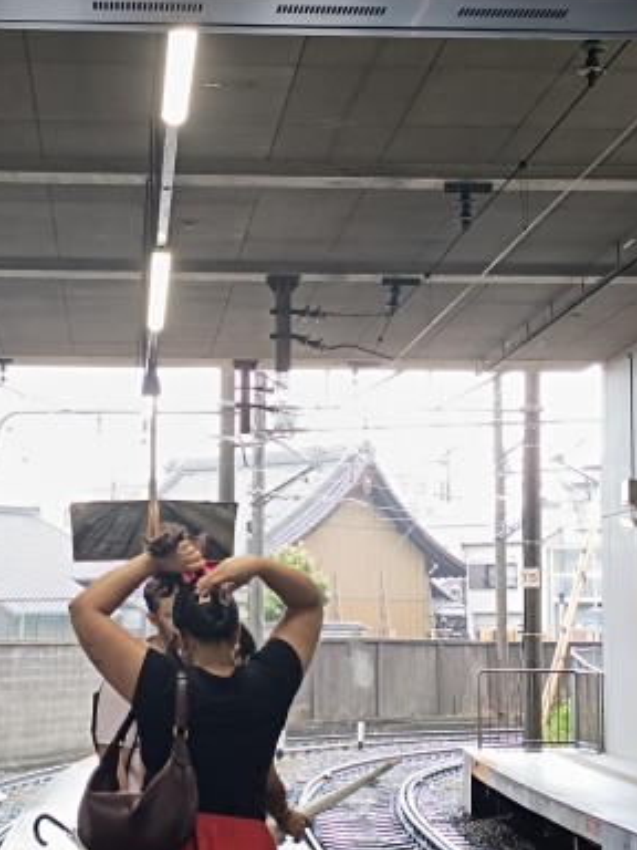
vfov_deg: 39.6
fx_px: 1178
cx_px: 234
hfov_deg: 30.1
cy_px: 376
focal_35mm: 48
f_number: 1.65
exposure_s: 1/100
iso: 512
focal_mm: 6.14
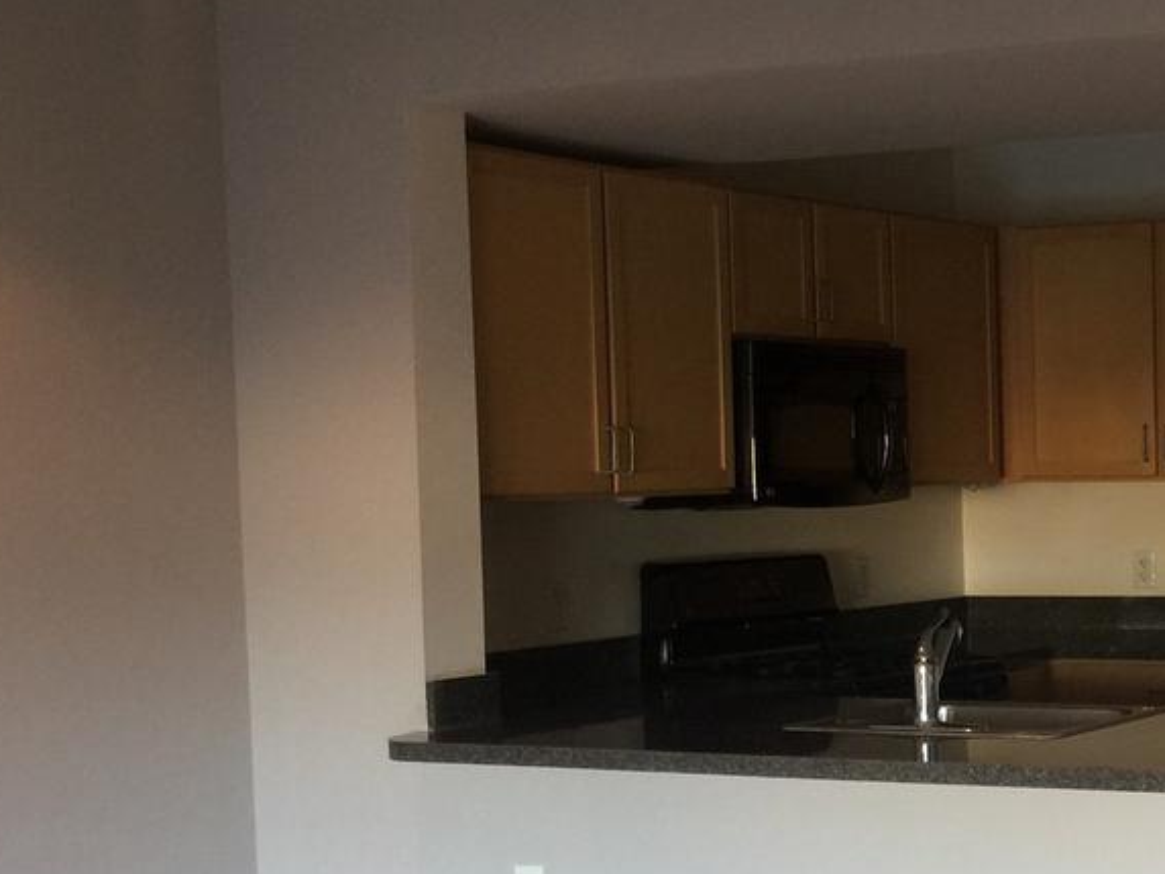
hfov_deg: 25.3
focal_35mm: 73
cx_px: 1175
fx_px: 2457
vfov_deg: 20.1
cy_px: 625
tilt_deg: -3.5
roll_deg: +0.9
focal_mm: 4.15
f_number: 2.2
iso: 32
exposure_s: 1/15
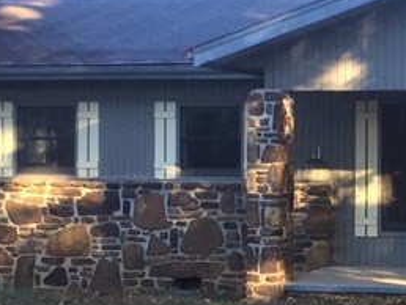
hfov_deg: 16.0
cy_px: 171
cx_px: 562
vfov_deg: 12.9
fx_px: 1350
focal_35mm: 115
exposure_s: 1/120
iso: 40
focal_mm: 4.15
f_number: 2.2
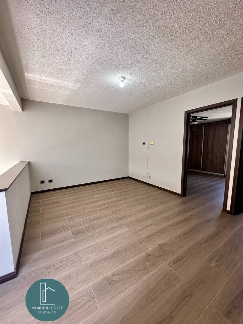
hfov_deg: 85.7
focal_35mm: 14
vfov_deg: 102.1
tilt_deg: -6.1
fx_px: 131
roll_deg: -0.1
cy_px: 162
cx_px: 122
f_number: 2.2
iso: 200
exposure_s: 1/120
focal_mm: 2.22
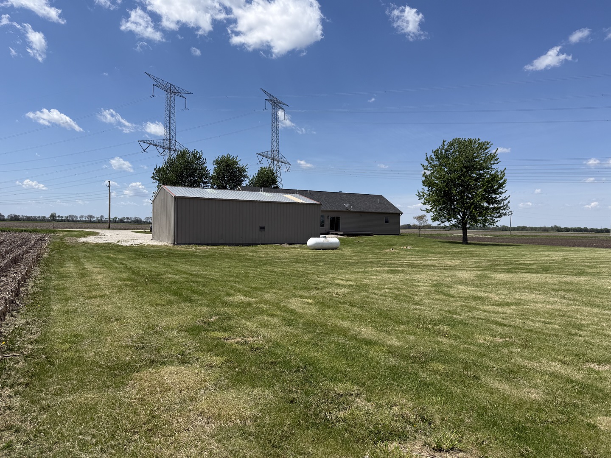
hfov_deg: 71.6
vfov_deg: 56.8
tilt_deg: -0.4
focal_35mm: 24
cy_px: 229
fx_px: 424
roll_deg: -0.8
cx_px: 306
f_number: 1.78
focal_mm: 6.76
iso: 80
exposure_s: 1/6173
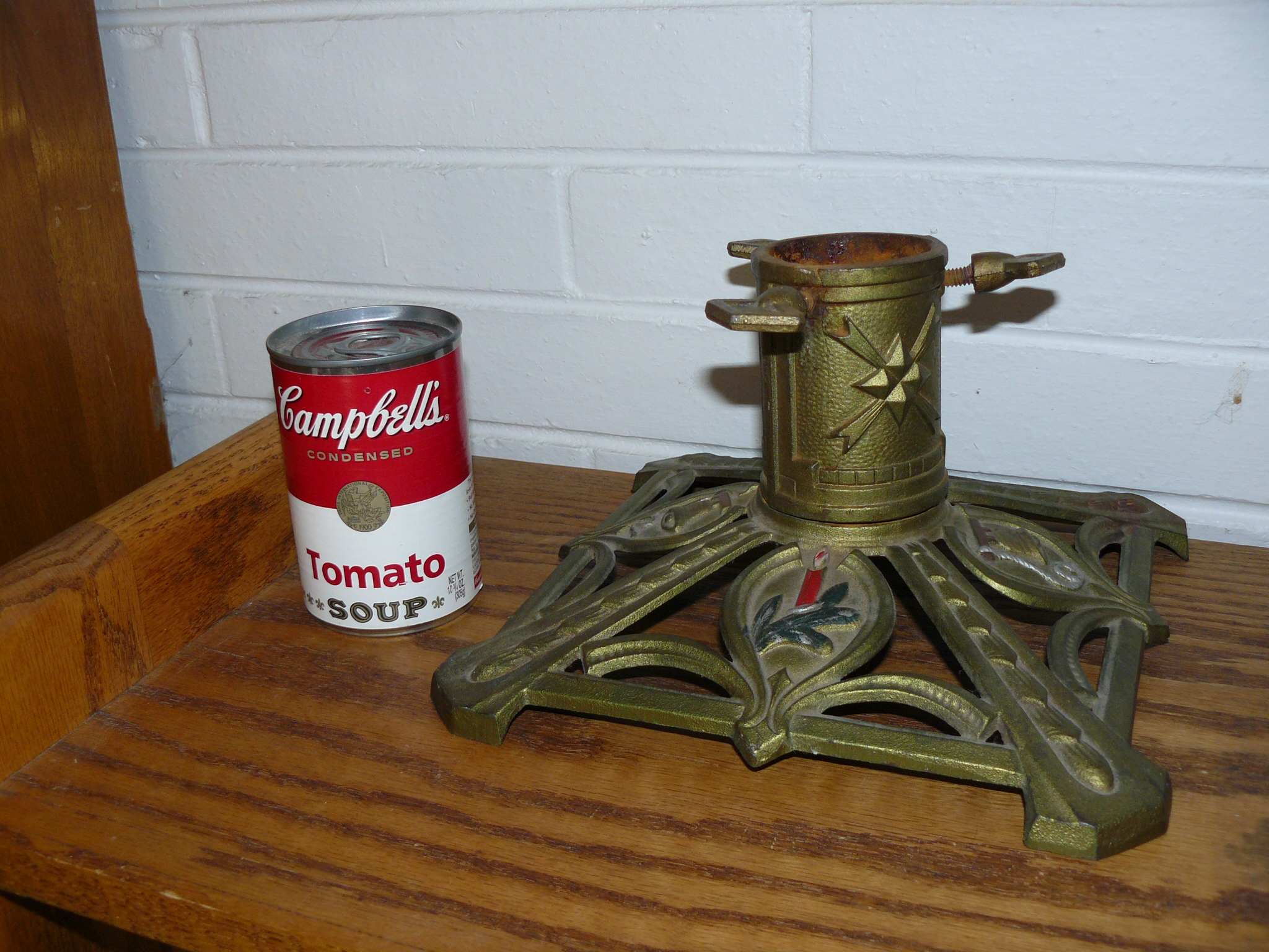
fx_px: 1320
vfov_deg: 39.7
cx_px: 634
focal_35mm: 36
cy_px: 476
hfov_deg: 51.4
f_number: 2.8
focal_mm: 6
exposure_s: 1/30
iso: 100
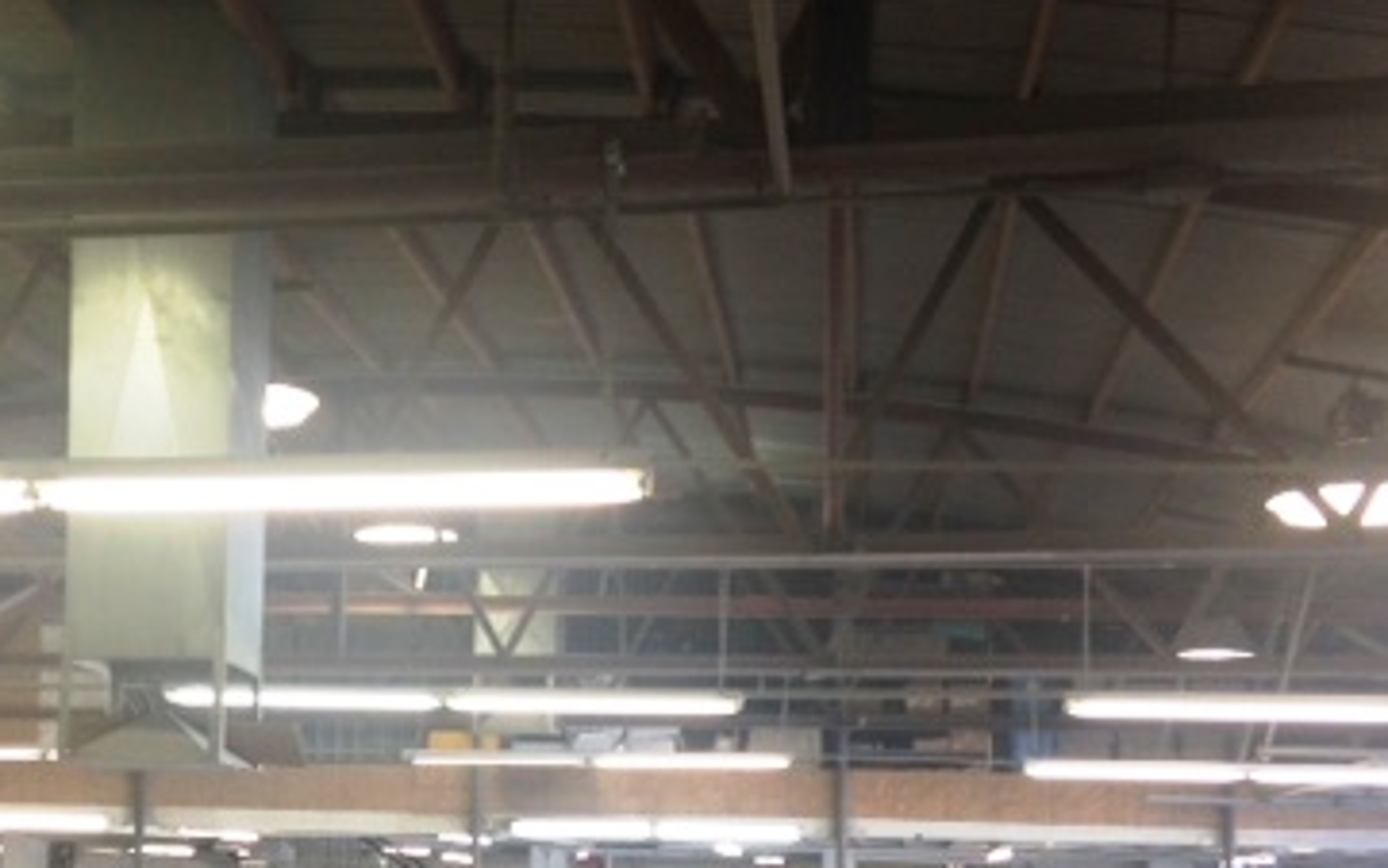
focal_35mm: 62
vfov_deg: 20.6
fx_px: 2346
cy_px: 749
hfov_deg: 32.5
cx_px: 411
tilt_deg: +2.6
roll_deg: -0.3
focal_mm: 4.12
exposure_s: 1/40
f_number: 2.4
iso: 50
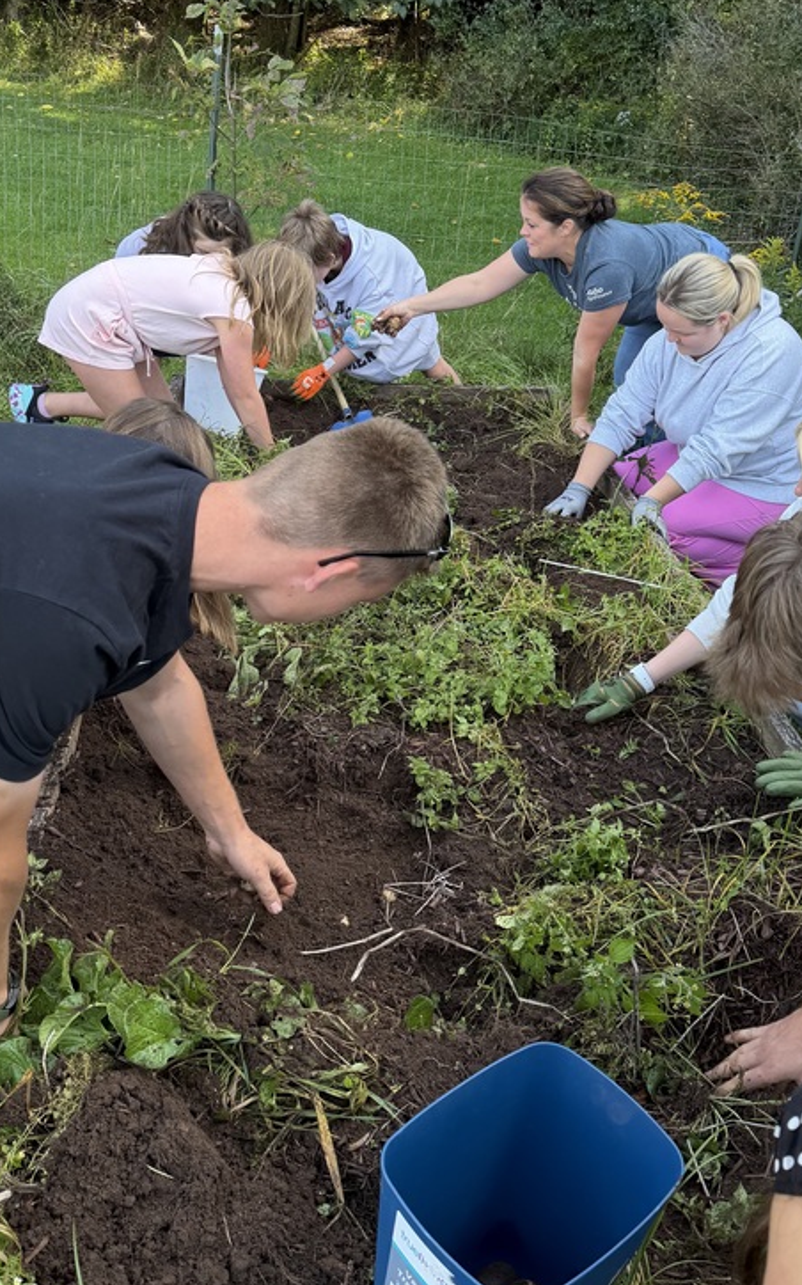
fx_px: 1260
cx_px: 458
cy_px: 564
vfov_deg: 53.9
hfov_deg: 35.2
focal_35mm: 36
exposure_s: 1/339
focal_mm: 6.76
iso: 100
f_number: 1.78
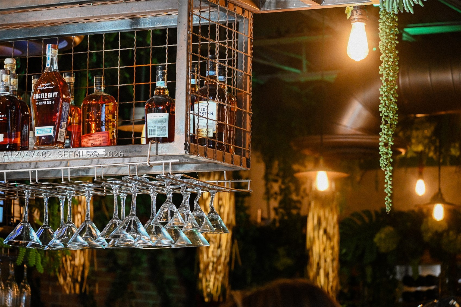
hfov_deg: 16.1
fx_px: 1632
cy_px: 154
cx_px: 230
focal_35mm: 128
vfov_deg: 10.8
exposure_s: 1/100
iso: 3200
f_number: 5
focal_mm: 85
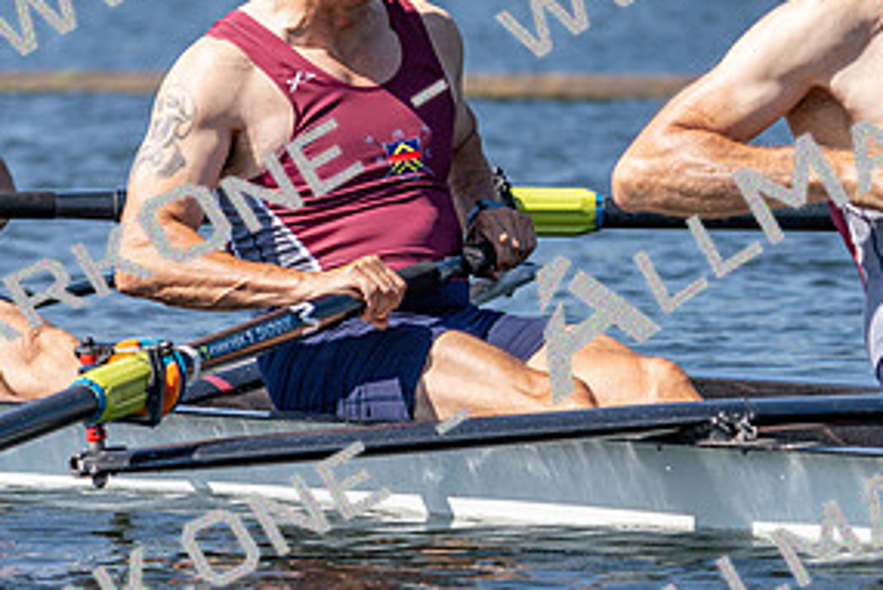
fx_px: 9963
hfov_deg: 5.1
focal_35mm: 406
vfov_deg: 3.4
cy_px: 110
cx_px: 272
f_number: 5.6
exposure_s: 1/2000
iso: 320
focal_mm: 200
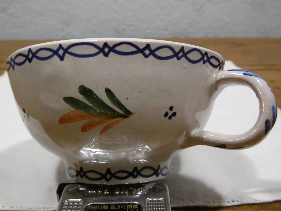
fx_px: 349
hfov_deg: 43.9
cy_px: 106
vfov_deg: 33.6
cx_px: 140
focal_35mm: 43
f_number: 3.8
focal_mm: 7.7
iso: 100
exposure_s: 1/13
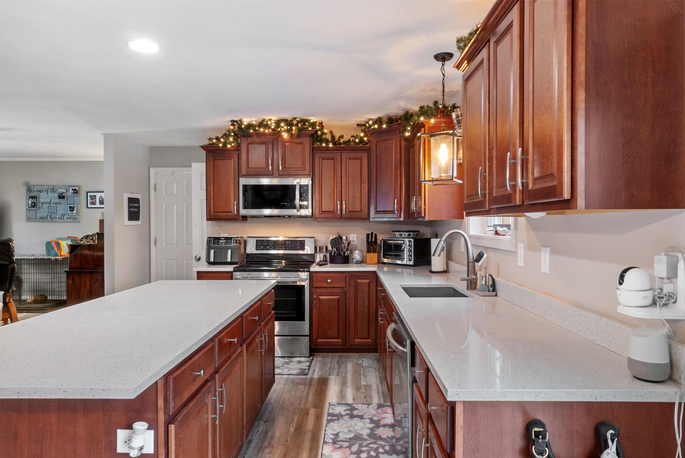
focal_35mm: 21
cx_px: 342
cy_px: 229
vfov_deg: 59.6
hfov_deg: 81.1
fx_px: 400
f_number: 13
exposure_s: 5
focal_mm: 14
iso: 200
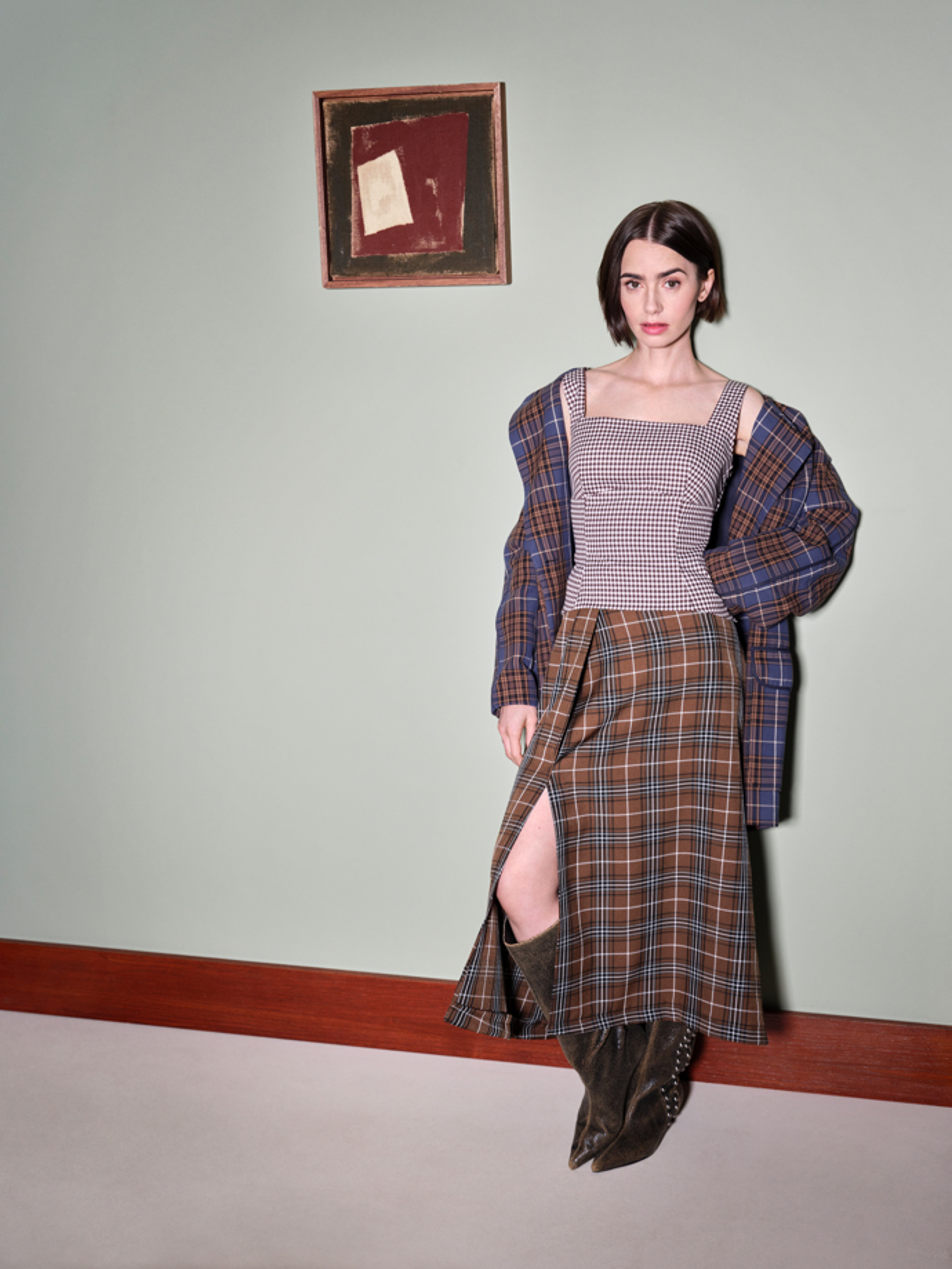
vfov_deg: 34.9
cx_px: 476
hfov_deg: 26.6
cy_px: 634
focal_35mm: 55
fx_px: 2017
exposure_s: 1/125
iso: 1000
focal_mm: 70
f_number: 8
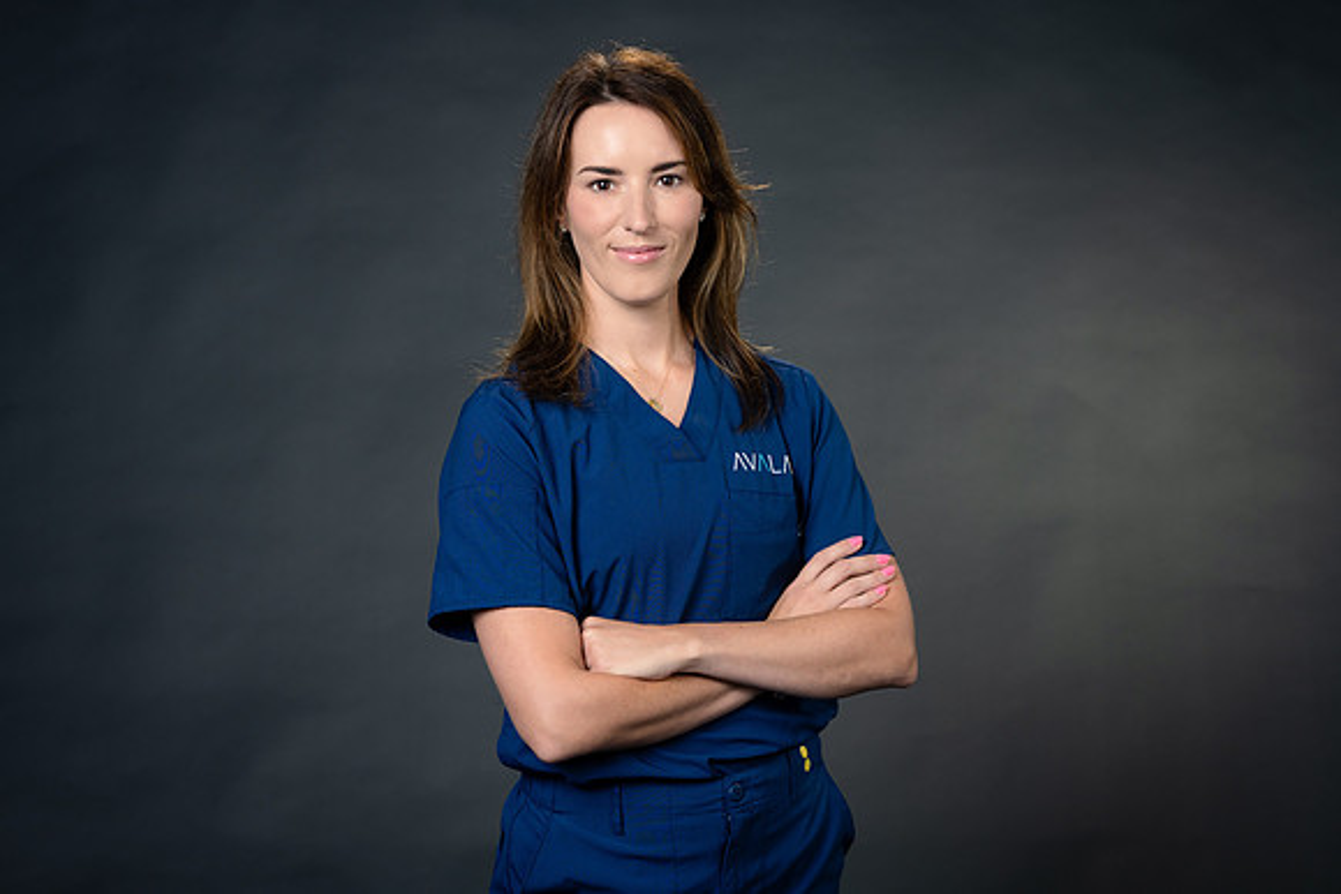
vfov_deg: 16.1
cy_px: 447
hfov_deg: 23.9
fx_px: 3167
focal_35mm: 85
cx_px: 670
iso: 200
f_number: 4
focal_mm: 85
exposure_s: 1/160
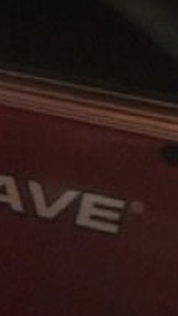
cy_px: -368
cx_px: -625
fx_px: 1432
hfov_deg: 5.7
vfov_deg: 11.1
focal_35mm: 171
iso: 1600
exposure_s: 1/60
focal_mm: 5.4
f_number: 1.8
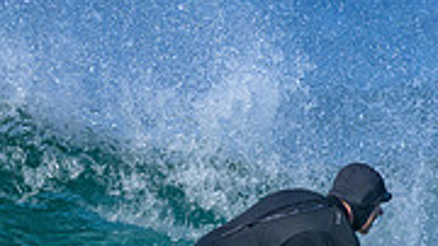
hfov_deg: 0.8
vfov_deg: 0.4
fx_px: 31966
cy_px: 405
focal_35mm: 2754
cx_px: 340
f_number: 6.3
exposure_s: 1/2000
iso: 320
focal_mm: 800
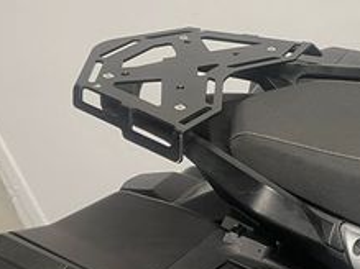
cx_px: 490
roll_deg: +7.8
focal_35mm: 76
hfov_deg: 22.5
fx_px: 790
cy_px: 184
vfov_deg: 19.3
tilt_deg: -35.4
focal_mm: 5.1
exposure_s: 1/50
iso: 100
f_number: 1.6
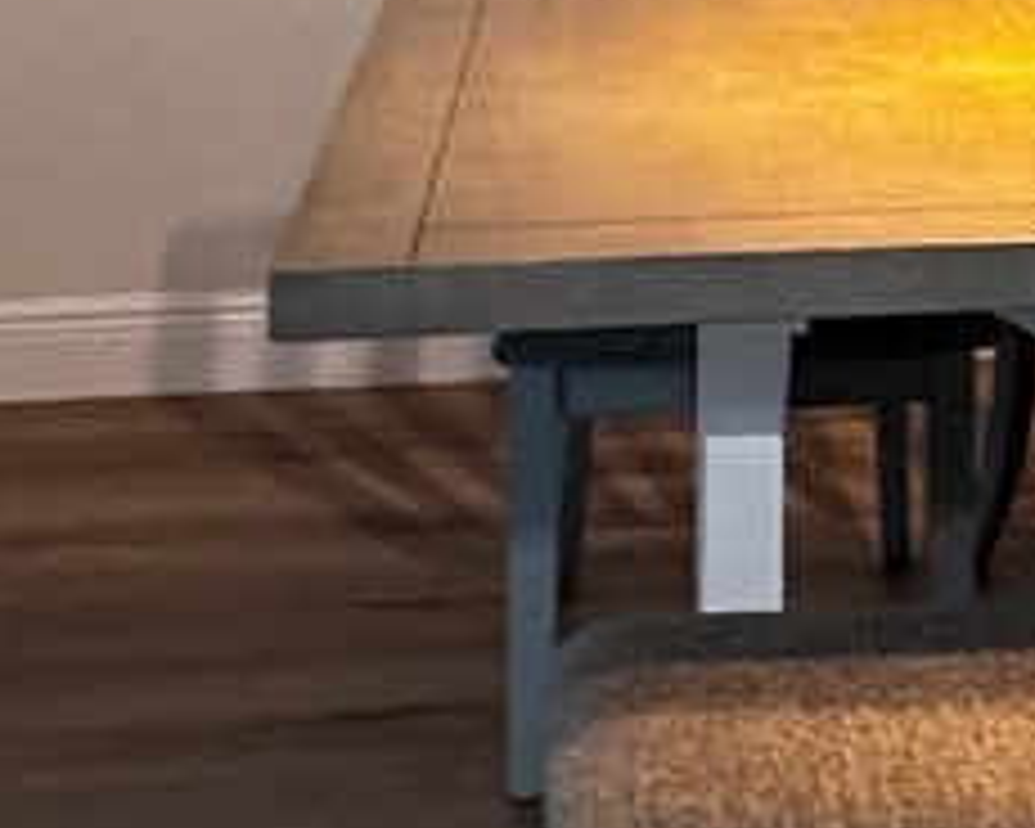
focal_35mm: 95
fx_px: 2910
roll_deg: -1.4
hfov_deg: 19.3
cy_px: -468
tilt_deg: -3.2
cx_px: 1138
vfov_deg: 14.9
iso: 400
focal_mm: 2.22
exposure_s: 1/60
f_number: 2.2
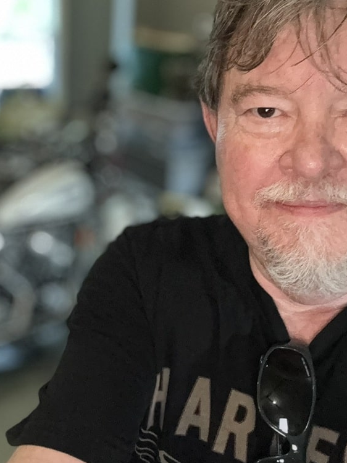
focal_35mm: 41
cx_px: 132
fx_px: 548
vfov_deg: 45.3
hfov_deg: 35.0
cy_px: 168
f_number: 1.9
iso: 250
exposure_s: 1/30
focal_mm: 2.69
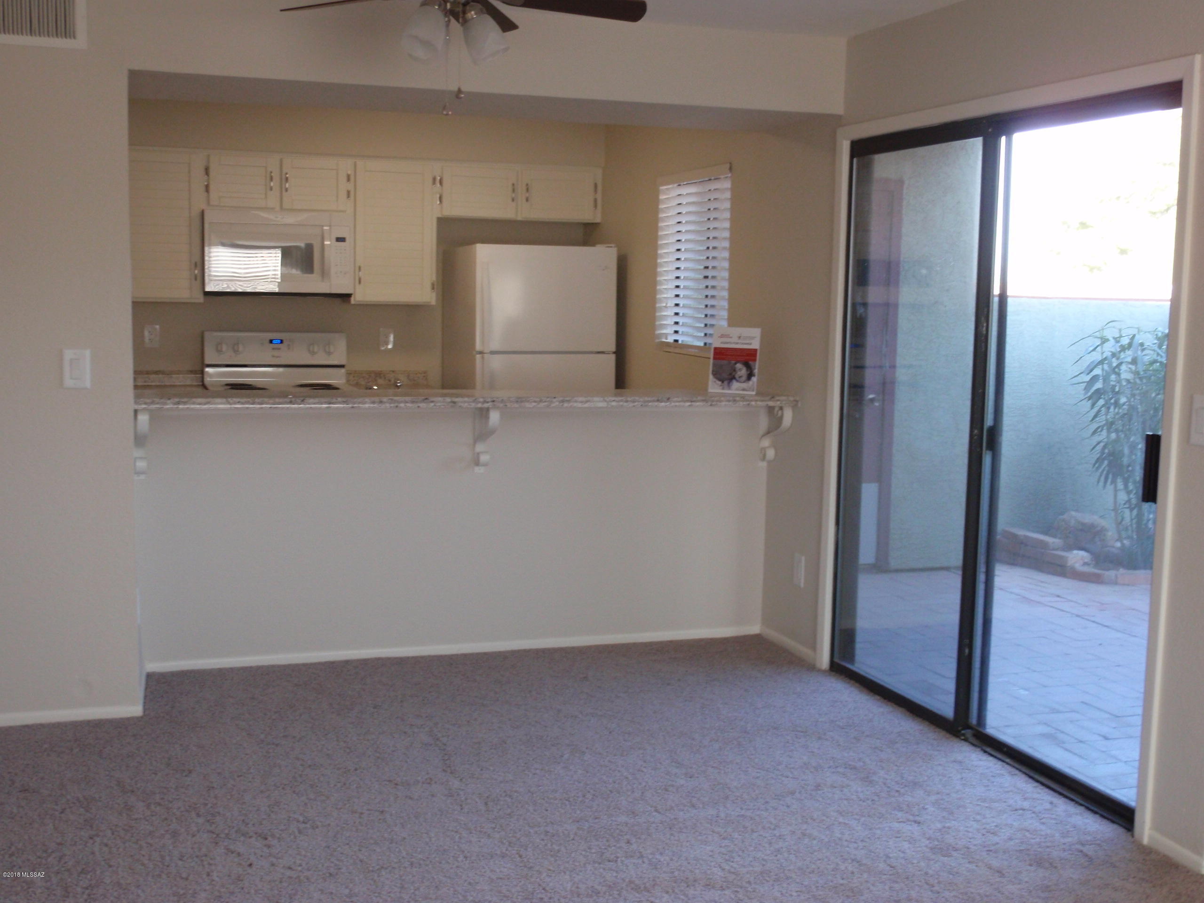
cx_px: 602
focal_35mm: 40
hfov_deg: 46.8
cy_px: 452
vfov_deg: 36.0
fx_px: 1391
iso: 160
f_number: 3.9
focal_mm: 7.25
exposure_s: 1/40
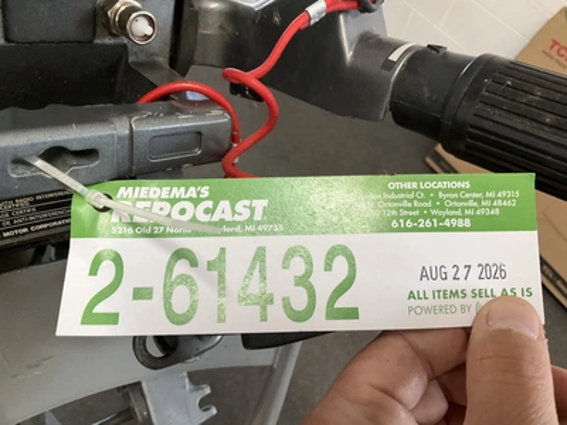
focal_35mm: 29
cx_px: 284
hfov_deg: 61.7
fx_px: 475
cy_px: 212
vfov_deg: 48.2
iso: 160
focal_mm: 3
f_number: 1.8
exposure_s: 1/60
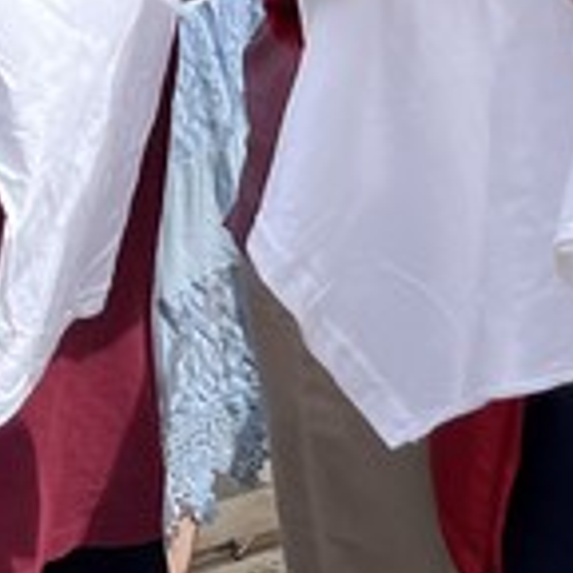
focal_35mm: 163
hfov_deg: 10.7
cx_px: 362
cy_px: -294
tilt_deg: -3.0
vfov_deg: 10.4
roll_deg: -1.5
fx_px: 3053
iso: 50
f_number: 1.6
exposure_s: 1/2309
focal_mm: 5.1
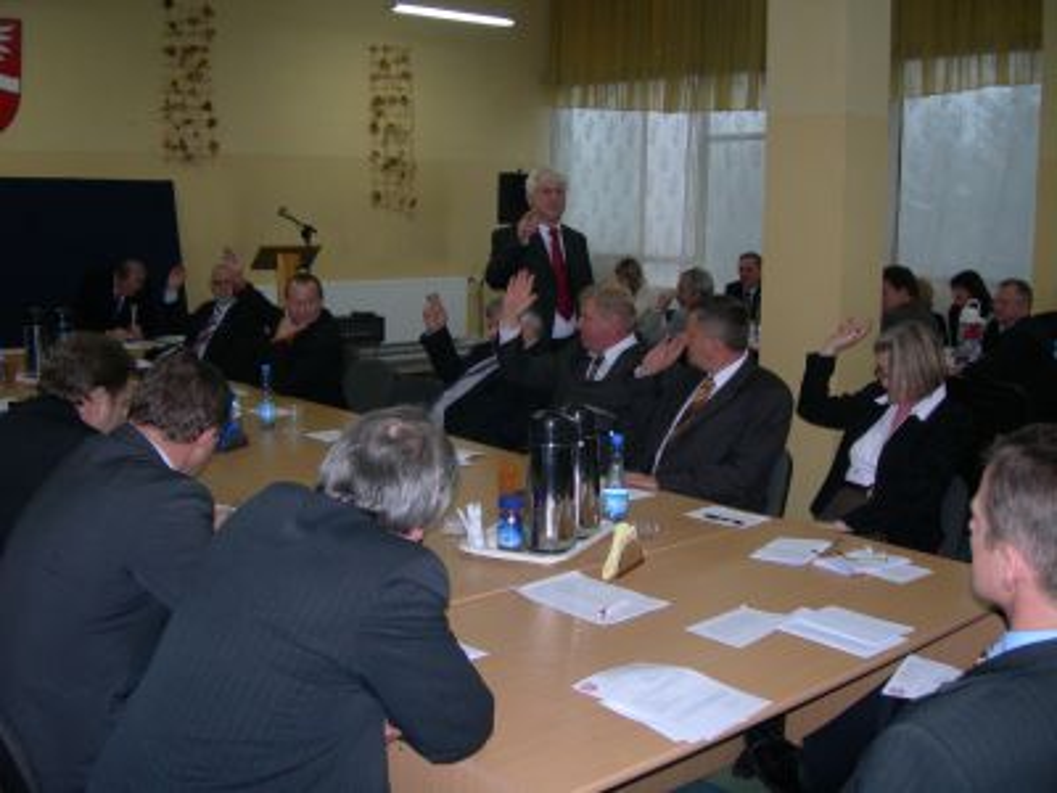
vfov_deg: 37.7
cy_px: 396
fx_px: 1160
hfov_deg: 49.0
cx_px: 528
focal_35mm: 38
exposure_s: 1/60.1
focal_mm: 7.8
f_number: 2.8
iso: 162
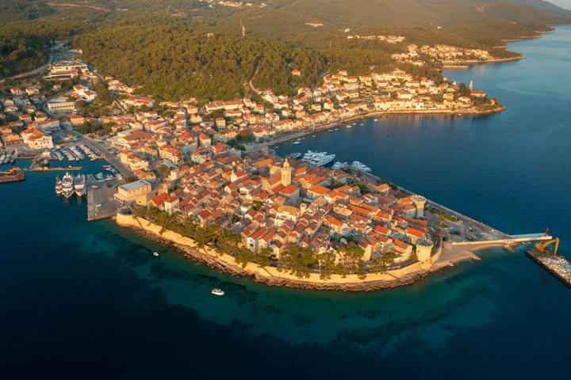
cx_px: 286
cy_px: 190
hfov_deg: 65.5
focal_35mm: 28
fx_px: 444
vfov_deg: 46.4
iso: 120
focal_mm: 10.26
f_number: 2.8
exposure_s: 1/30
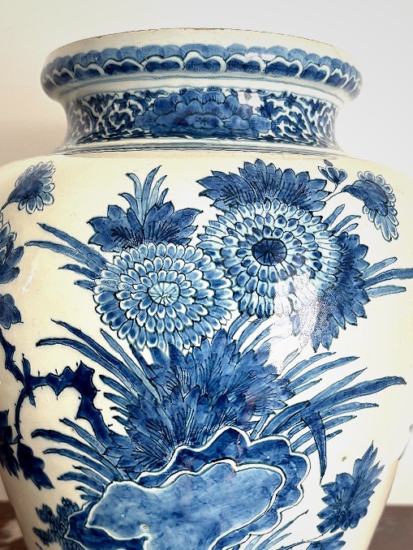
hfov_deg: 31.5
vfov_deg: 40.9
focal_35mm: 46
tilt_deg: -8.9
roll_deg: -1.5
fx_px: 731
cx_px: 208
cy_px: 349
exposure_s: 1/121
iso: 64
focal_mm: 5.96
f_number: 1.6
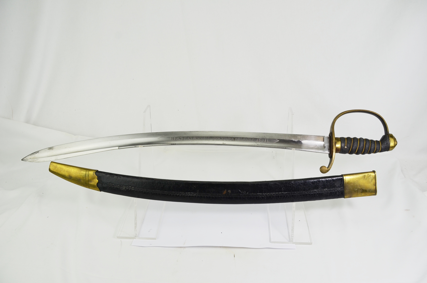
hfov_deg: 62.0
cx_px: 214
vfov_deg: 43.4
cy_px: 142
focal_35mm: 30
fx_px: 355
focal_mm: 20
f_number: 6.3
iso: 200
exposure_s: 1/160
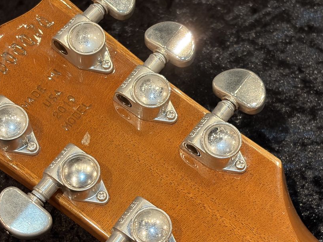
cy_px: 159
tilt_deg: -53.6
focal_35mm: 82
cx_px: 132
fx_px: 765
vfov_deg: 17.9
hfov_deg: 23.8
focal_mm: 5.96
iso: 125
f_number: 1.6
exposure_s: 1/40
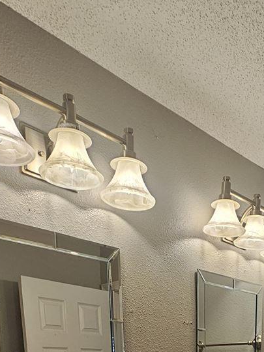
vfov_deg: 36.0
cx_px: 199
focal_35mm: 37
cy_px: 444
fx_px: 376
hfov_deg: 37.7
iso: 80
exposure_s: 1/60
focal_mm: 2.2
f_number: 2.2
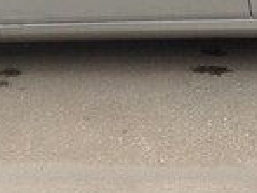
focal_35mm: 156
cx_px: 201
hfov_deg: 12.6
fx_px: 1158
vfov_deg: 9.3
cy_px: -77
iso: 50
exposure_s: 1/392
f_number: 2.4
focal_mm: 4.28
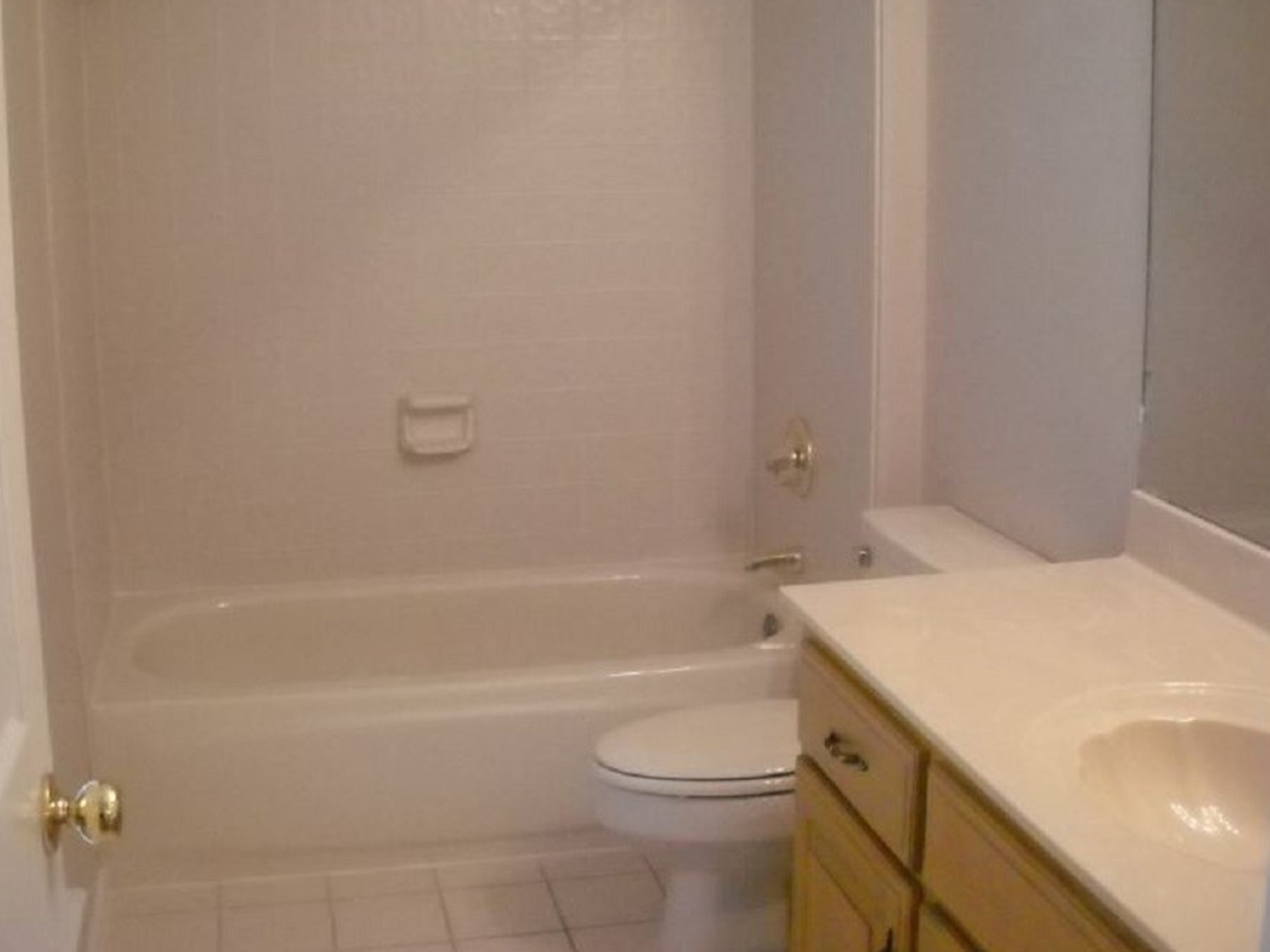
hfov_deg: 40.4
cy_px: 438
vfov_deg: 30.8
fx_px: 1724
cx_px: 617
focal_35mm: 47
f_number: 3.1
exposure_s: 1/74
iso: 800
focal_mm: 6.72
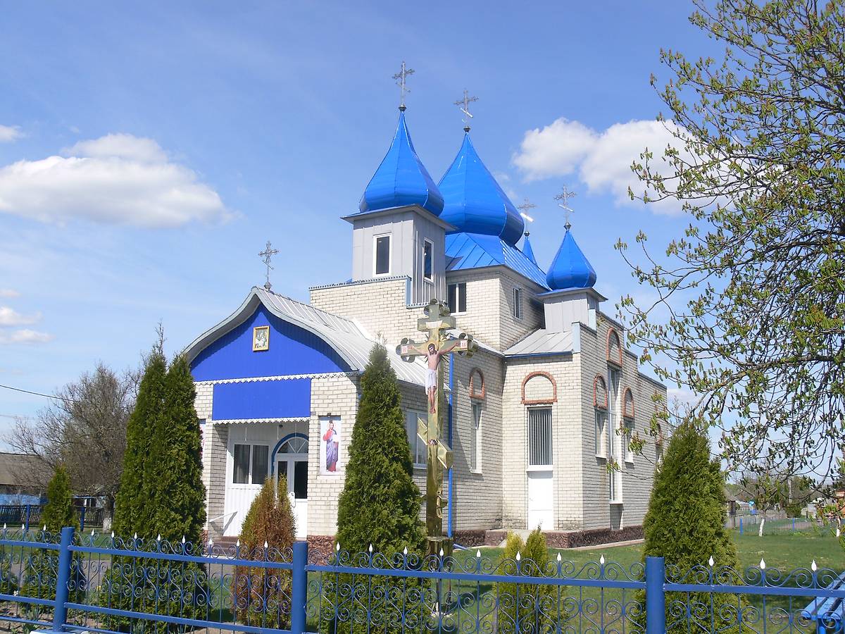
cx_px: 422
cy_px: 317
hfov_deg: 52.6
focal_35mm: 35
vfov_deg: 40.7
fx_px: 854
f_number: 5.6
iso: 80
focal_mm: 7.4
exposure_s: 1/320
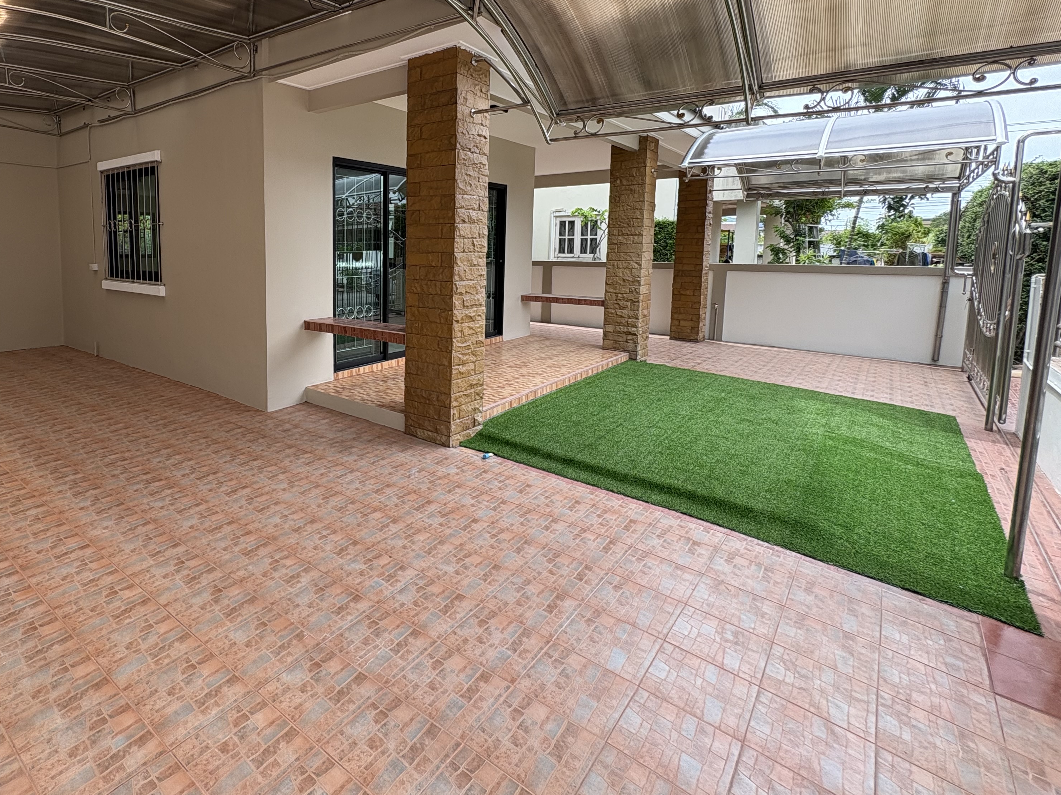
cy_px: 303
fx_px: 582
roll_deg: +0.7
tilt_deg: -3.9
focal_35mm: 19
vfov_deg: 67.7
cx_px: 367
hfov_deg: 82.2
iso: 40
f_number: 2.2
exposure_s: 1/214
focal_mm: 2.22
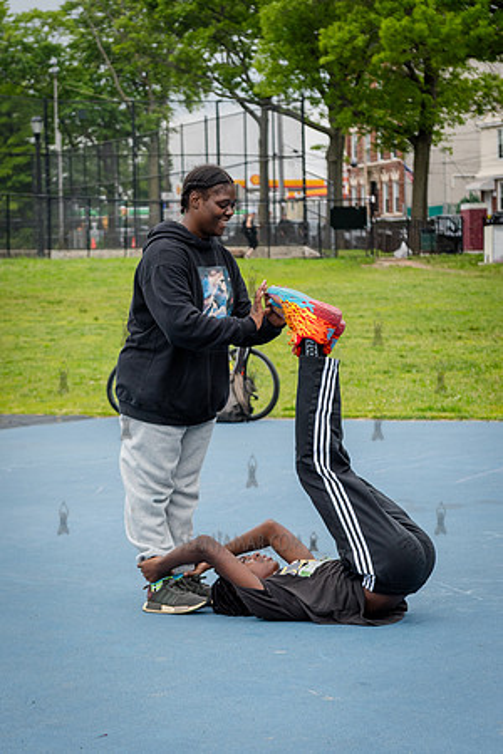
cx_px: 185
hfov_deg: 13.8
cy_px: 378
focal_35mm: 99
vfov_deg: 20.6
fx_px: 2078
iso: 400
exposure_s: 1/1000
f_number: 4.5
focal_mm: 62
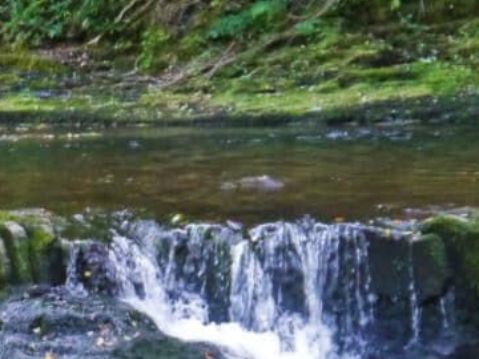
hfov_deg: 20.6
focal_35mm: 91
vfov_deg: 15.7
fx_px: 1259
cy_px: 425
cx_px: -44
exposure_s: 1/125
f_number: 3.5
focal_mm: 14
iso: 1250
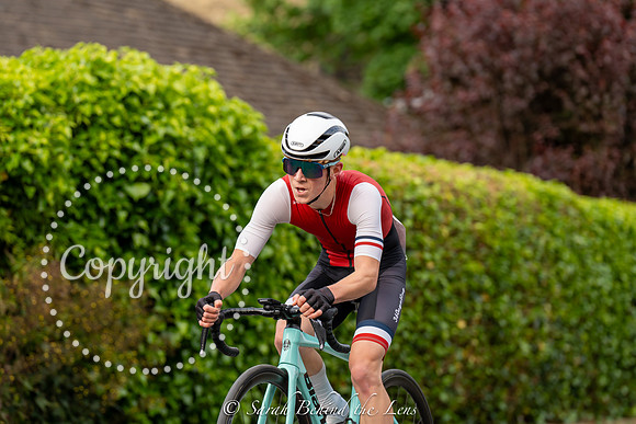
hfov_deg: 10.3
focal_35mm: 200
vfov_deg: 6.9
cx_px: 318
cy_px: 212
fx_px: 3534
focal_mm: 200
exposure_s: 1/640
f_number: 4.5
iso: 400
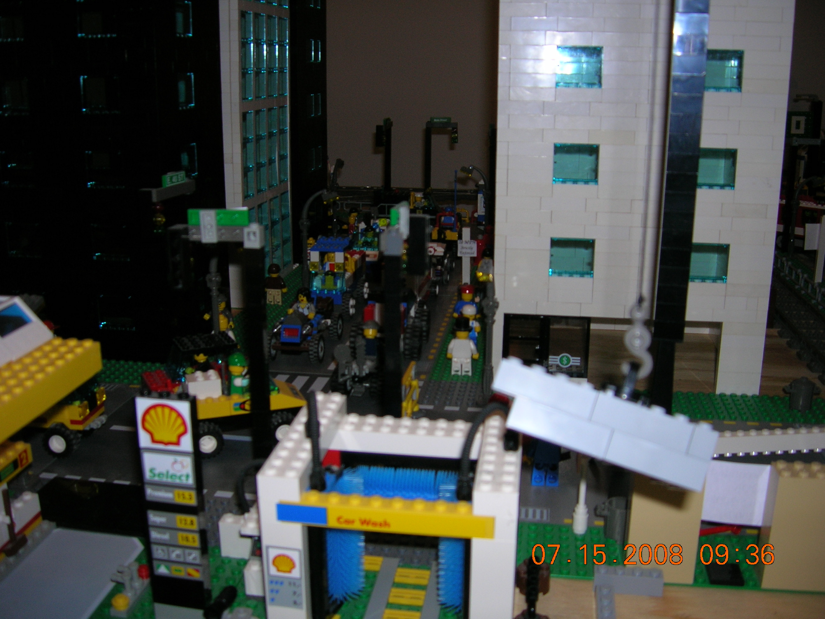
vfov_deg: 41.8
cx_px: 412
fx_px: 810
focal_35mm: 34
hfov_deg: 54.0
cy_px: 310
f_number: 2.9
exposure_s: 1/60.1
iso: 50
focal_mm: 5.7
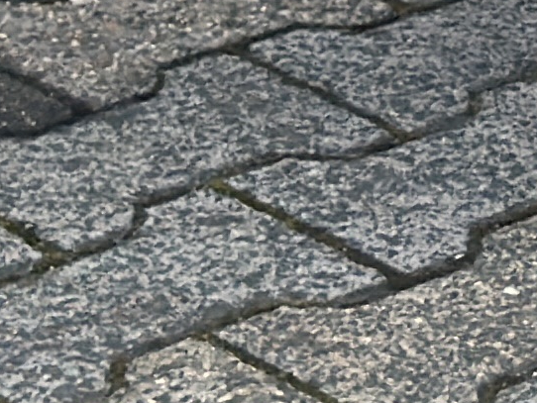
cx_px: 1614
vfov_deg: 4.0
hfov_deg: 5.2
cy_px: -861
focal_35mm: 357
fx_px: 5541
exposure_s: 1/2410
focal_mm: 6.86
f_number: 1.78
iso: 80
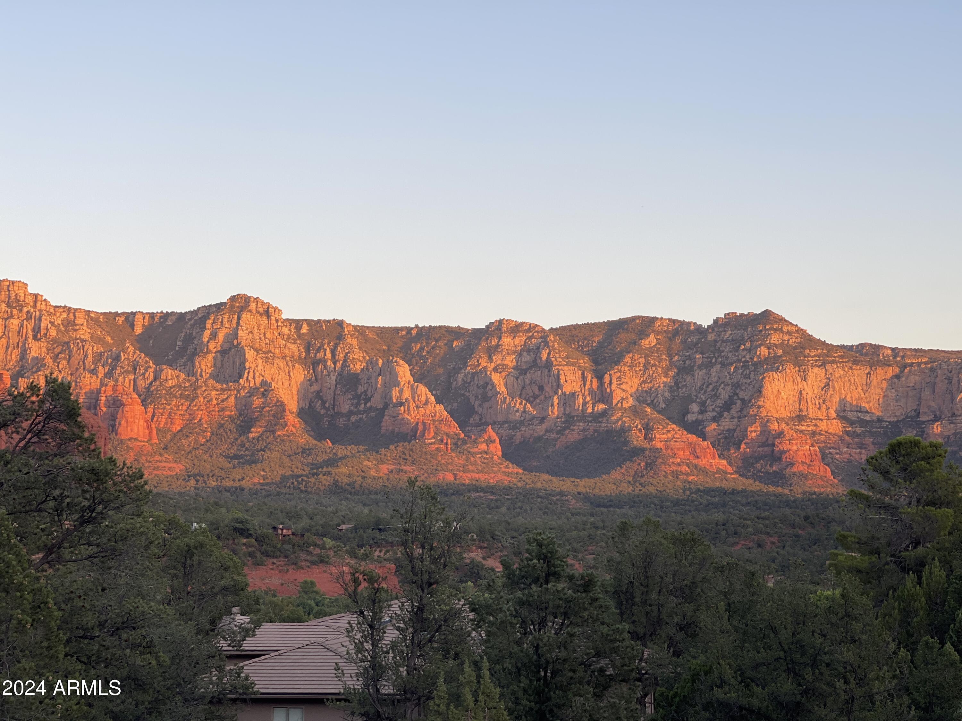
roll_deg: -0.6
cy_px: 360
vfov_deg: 22.9
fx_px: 1779
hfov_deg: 30.3
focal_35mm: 64
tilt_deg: +5.5
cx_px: 481
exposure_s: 1/121
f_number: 2.2
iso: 25
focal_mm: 7.5
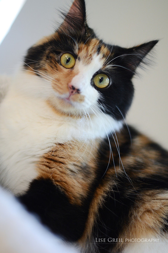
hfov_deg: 18.1
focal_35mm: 75
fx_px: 527
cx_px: 84
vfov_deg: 27.0
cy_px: 126
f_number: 1.6
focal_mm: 50
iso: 800
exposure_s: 1/400
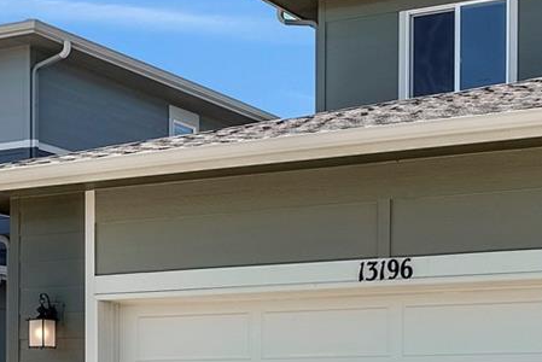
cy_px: 454
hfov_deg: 24.1
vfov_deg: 15.6
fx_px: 1262
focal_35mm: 84
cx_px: 377
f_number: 8
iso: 200
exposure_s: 1/320
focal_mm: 23.5
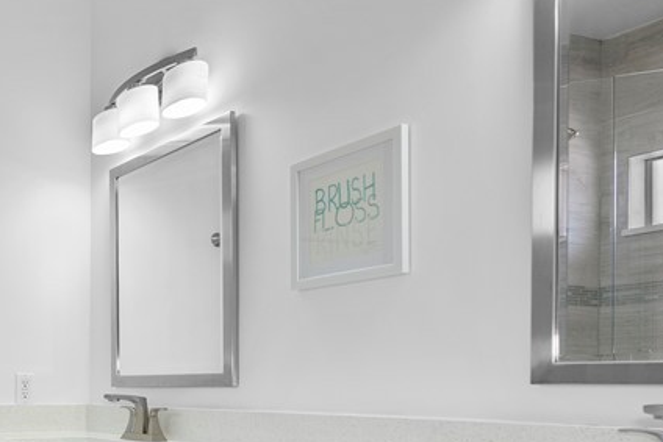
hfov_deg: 38.9
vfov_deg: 31.6
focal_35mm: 41
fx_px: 755
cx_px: -67
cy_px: 367
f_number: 4
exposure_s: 1/160
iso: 250
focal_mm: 16
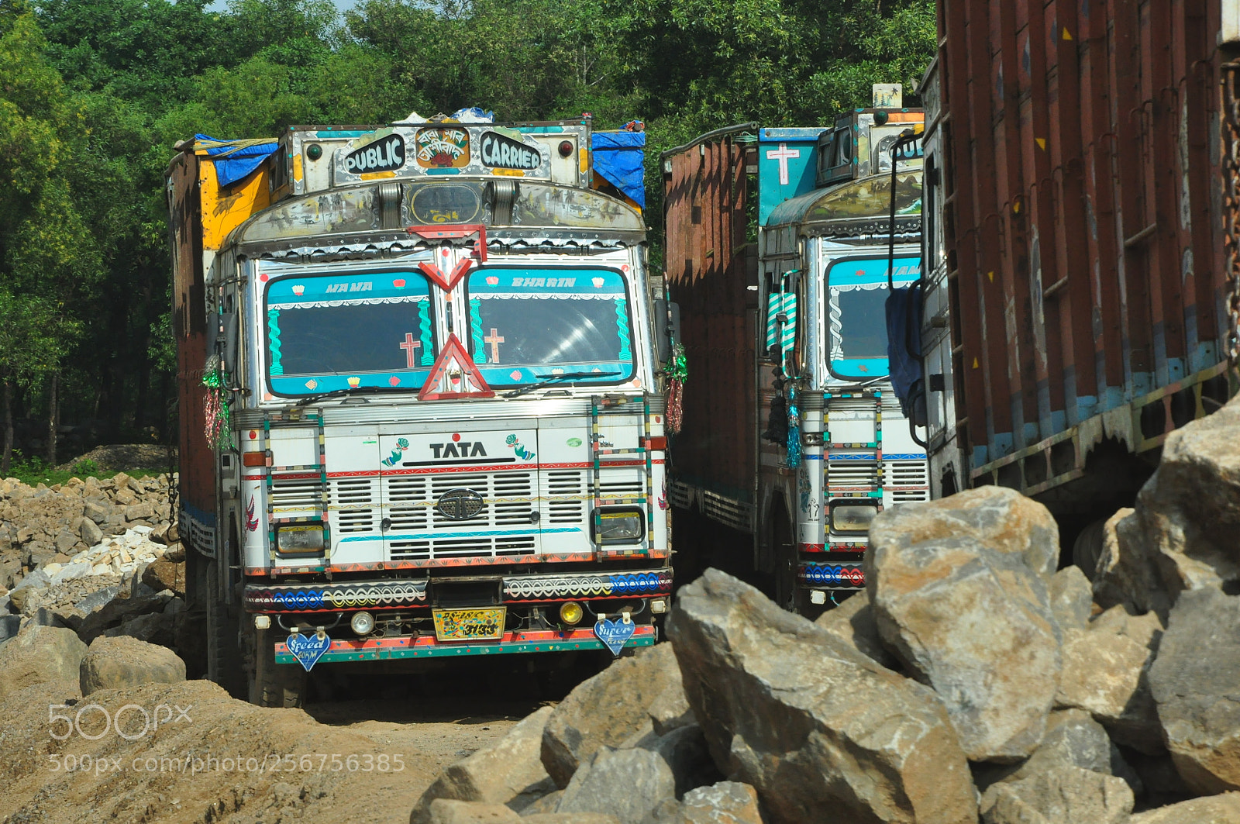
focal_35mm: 158
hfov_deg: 13.1
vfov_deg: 8.7
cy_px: 412
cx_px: 620
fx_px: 5419
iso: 800
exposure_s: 1/1000
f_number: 13
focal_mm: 105
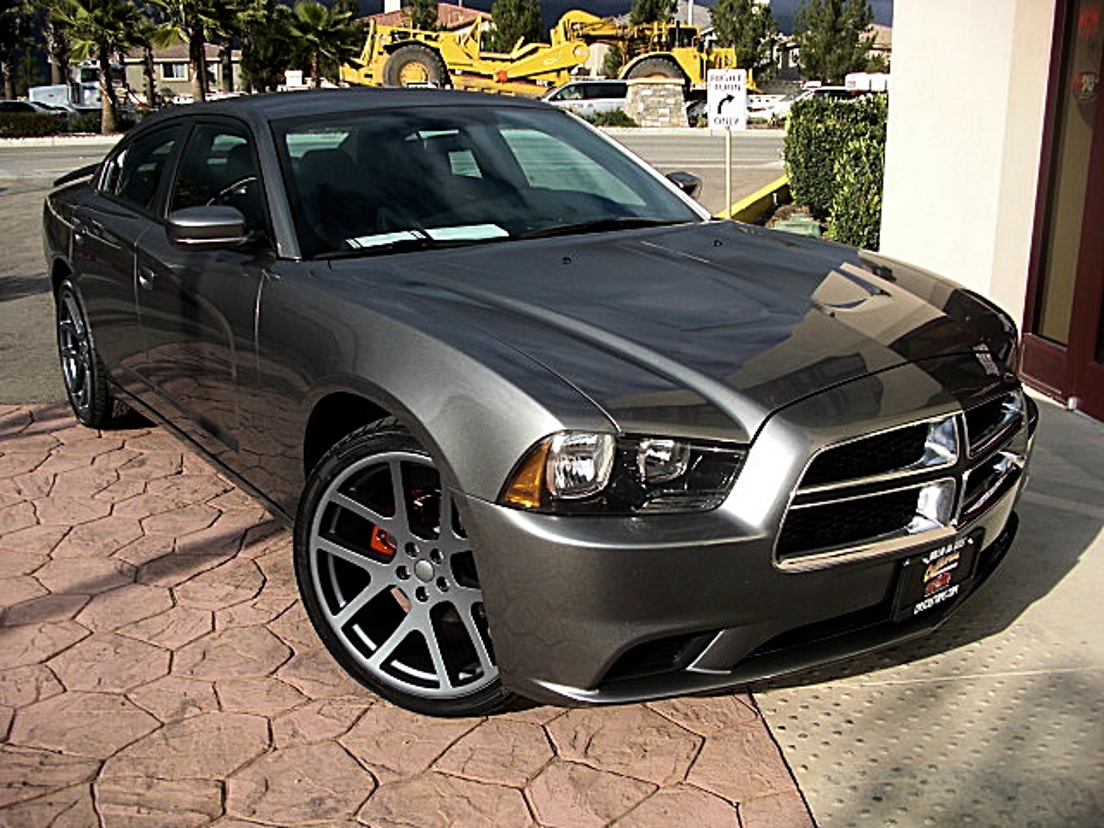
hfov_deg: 51.4
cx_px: 552
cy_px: 414
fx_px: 1148
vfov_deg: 39.7
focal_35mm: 36
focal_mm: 6.3
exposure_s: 1/800
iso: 50
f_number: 2.8
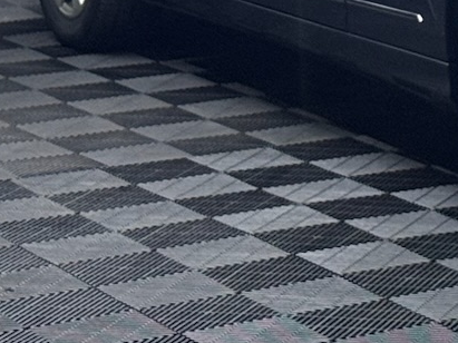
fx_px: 3161
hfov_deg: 8.0
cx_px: 827
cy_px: -277
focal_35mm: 239
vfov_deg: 6.1
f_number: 1.78
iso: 125
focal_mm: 6.76
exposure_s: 1/50
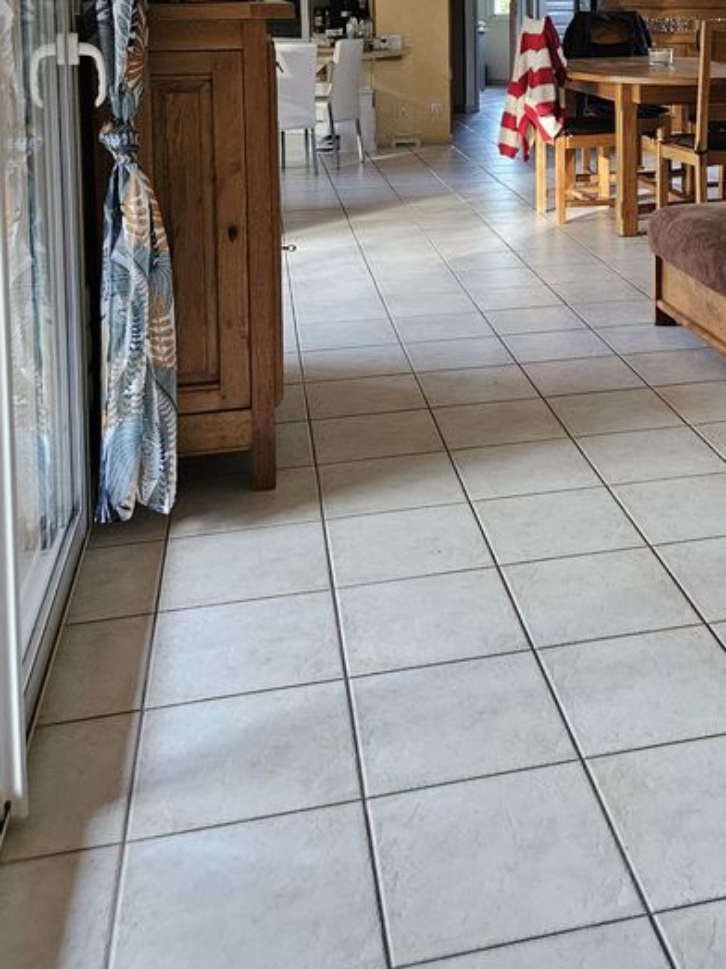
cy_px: 96
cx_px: 602
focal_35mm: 44
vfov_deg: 39.8
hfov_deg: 31.8
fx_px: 1231
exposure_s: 1/120
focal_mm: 5.4
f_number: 1.8
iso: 800
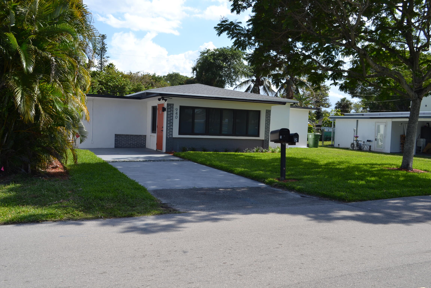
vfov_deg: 40.0
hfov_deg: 57.2
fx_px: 395
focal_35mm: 33
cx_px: 216
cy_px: 144
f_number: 7.1
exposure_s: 1/200
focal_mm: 22
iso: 100
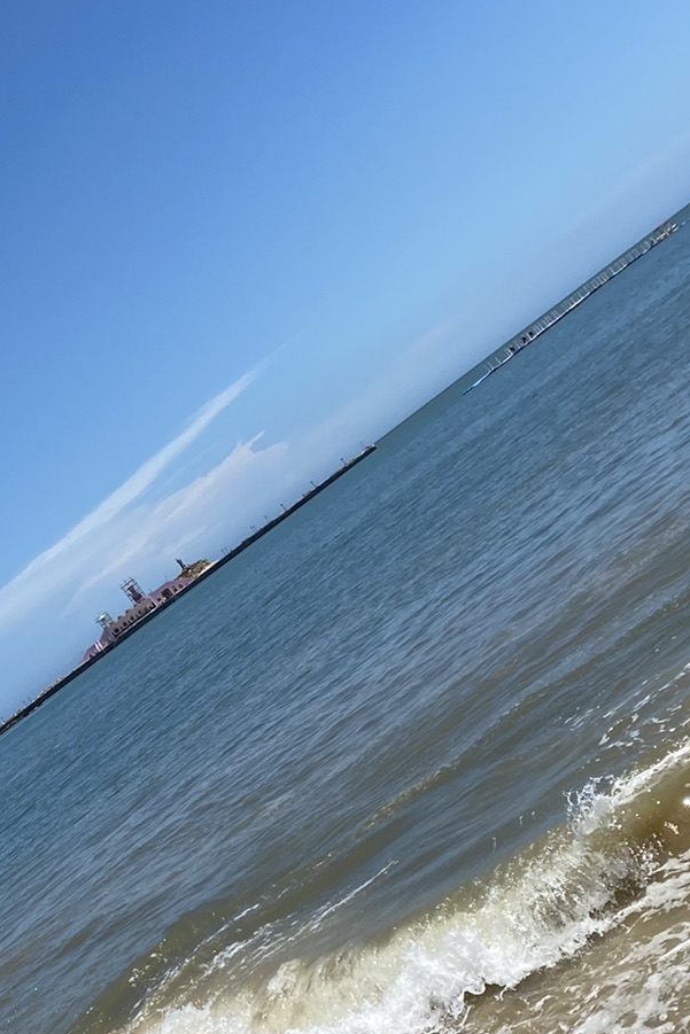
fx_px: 1724
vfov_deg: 32.9
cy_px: 734
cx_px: -20
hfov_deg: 21.7
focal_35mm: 60
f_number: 1.8
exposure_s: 1/5025
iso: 32
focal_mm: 4.25
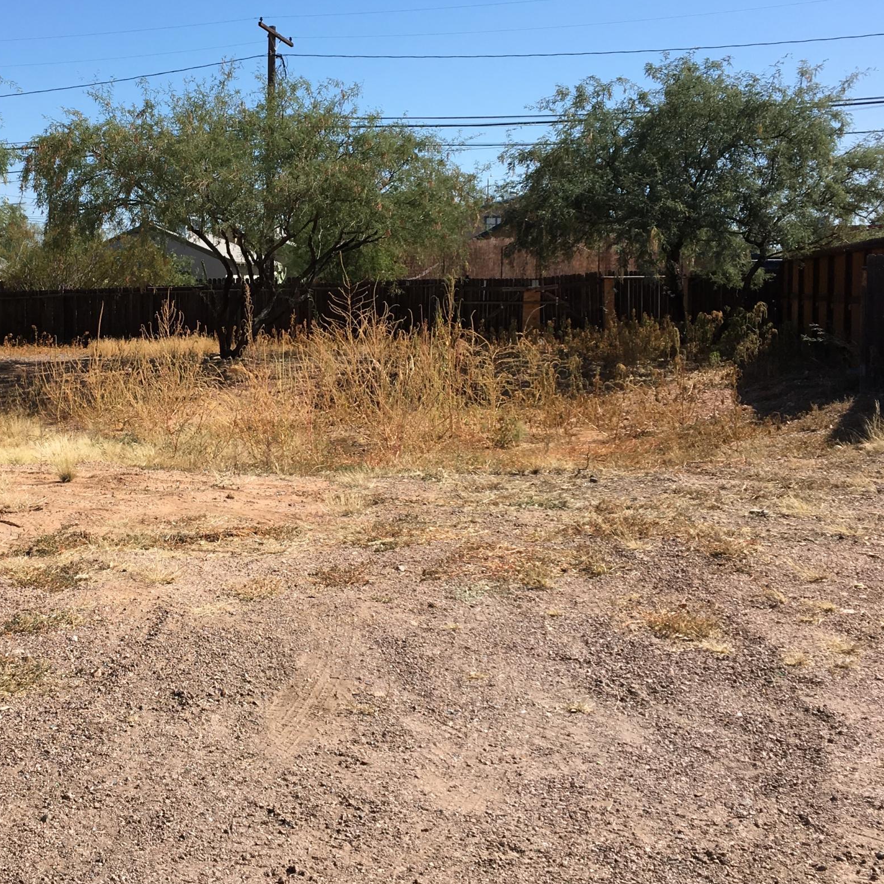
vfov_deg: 34.6
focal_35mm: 49
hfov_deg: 34.2
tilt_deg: -3.3
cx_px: 252
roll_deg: +0.3
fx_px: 1416
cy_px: 367
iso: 25
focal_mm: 4.15
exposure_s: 1/1570
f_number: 2.2
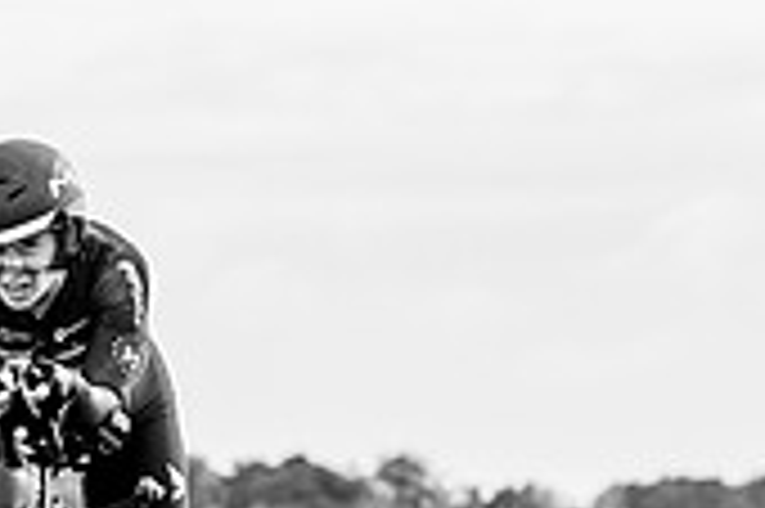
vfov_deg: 2.8
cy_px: 674
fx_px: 10487
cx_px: -98
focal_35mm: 494
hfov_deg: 4.2
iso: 100
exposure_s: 1/1000
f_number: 3.2
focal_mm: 78
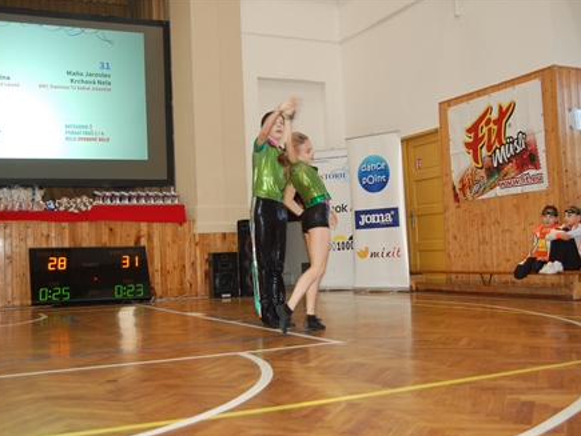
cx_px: 275
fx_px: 722
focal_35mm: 43
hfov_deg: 43.8
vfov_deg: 33.6
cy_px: 217
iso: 400
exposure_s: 1/60
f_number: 4
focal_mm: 26
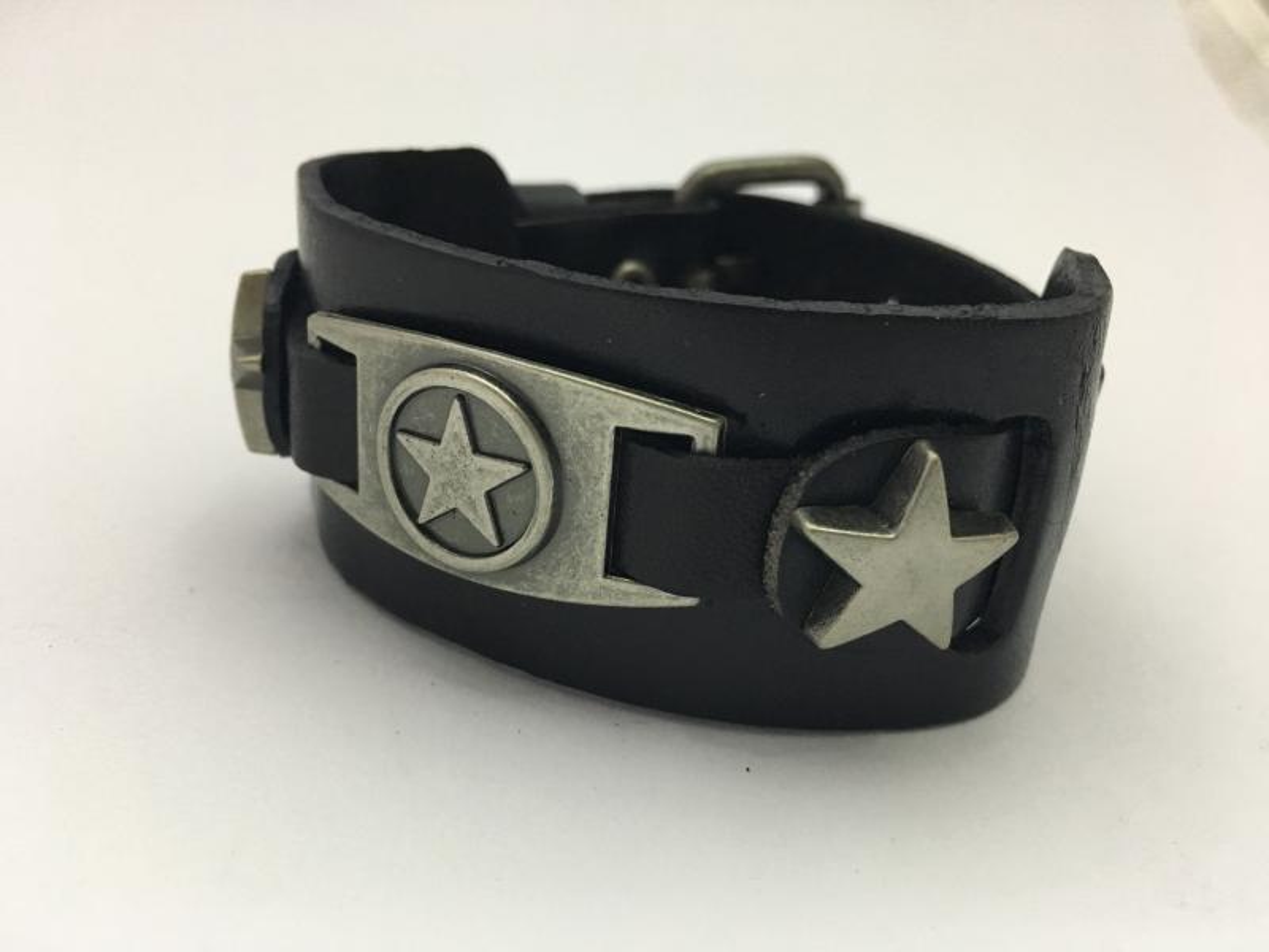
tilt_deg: -26.3
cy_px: 476
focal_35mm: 29
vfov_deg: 48.2
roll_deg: -2.7
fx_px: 1063
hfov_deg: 61.7
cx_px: 634
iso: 200
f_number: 2.2
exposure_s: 1/30
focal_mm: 4.15
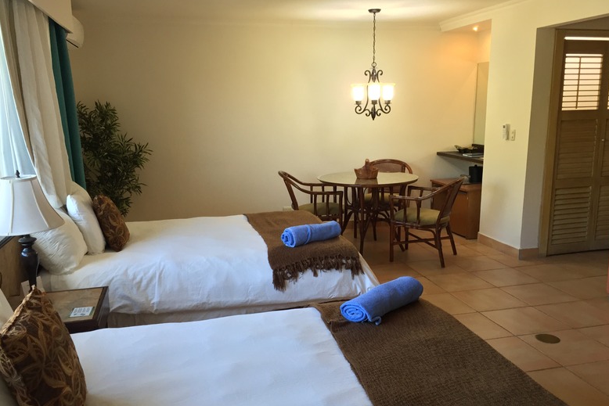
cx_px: 312
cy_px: 228
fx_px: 524
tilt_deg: -13.7
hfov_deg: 60.3
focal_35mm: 31
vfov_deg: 42.3
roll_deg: +0.3
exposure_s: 1/30
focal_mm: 4.15
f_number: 2.2
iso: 125
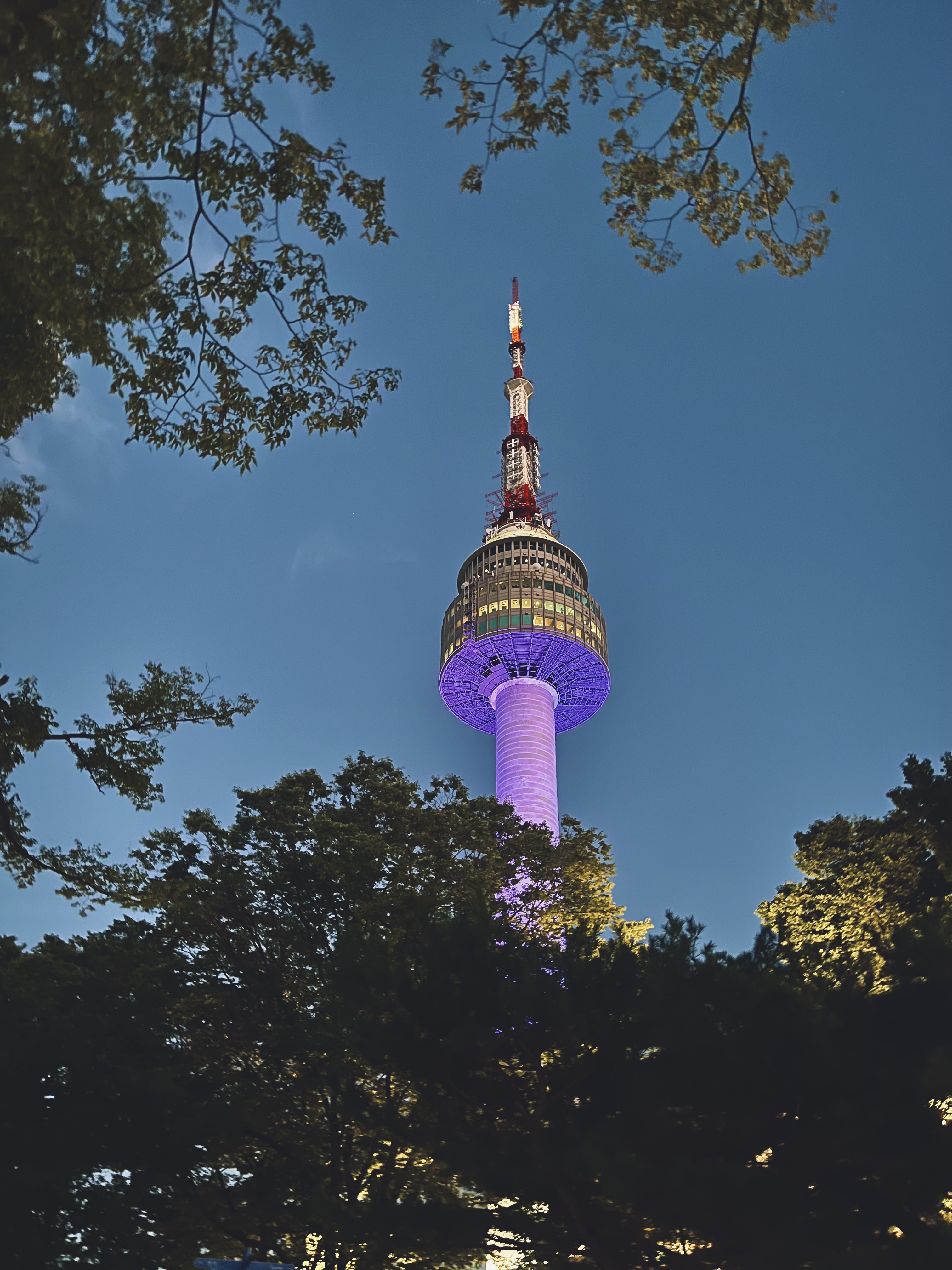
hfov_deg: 53.1
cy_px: 635
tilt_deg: +42.5
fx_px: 953
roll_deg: -0.7
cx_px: 476
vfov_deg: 67.3
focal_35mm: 26
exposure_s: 1/12
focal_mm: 5.1
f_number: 1.6
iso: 640
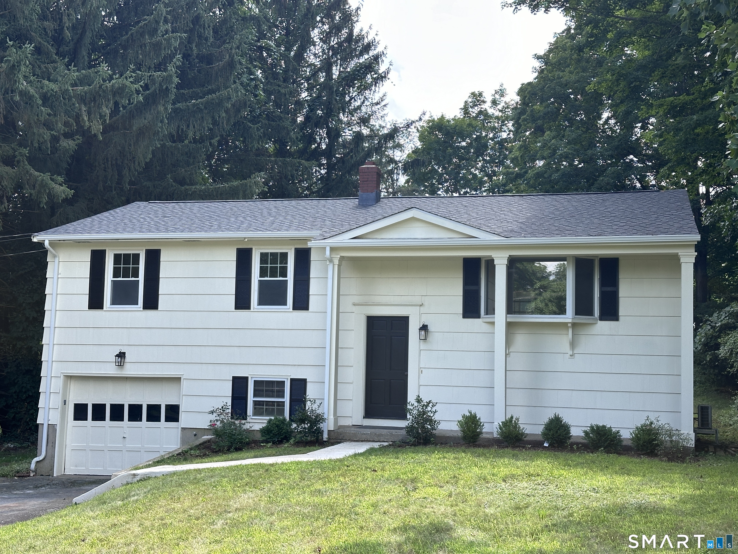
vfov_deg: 30.3
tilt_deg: +6.2
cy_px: 277
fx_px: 1023
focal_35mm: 48
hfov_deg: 39.7
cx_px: 369
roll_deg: -1.9
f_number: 1.78
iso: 64
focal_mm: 6.86
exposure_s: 1/756
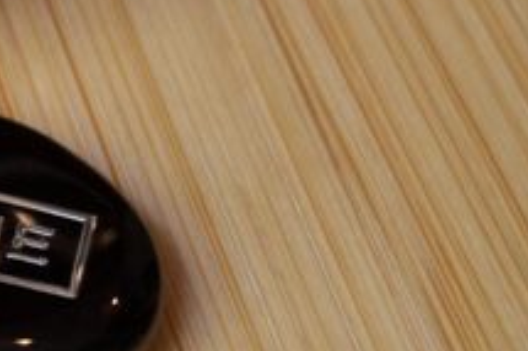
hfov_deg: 14.2
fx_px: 1988
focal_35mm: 136
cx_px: -263
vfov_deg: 10.1
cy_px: 79
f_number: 4
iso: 400
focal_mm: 27
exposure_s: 1/50
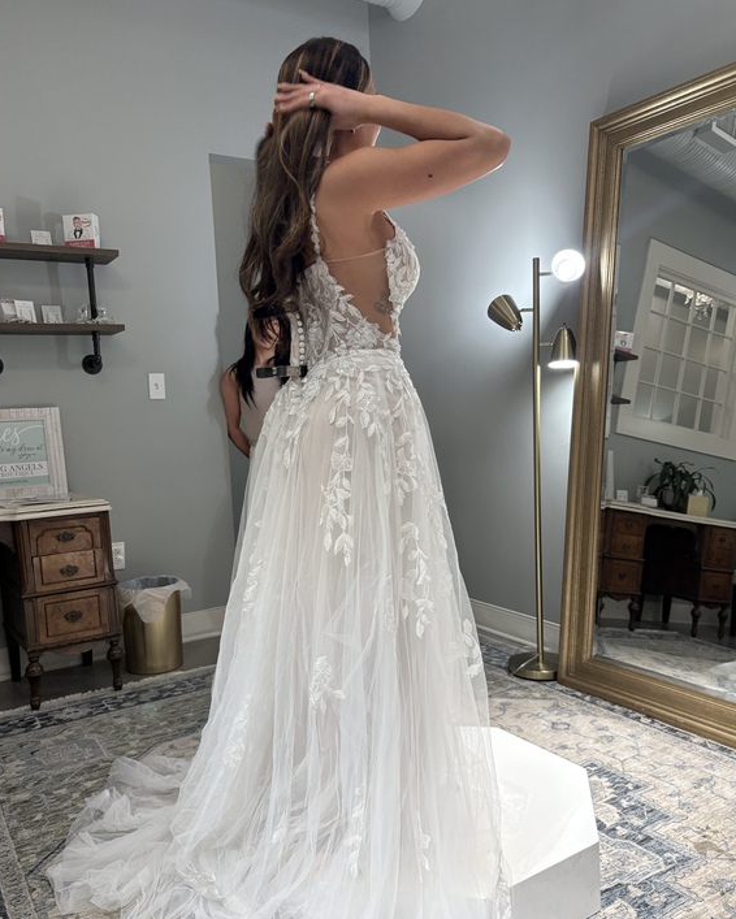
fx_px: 762
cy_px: 484
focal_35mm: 28
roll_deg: +2.6
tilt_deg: -6.6
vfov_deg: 62.2
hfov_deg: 51.6
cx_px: 367
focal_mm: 5.96
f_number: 1.6
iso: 100
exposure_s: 1/120
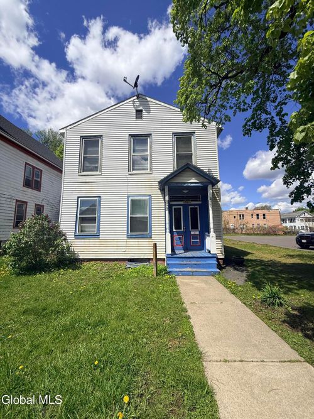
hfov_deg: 85.7
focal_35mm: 14
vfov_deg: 102.1
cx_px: 157
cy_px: 210
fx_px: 169
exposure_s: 1/4425
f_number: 2.2
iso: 50
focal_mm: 2.22
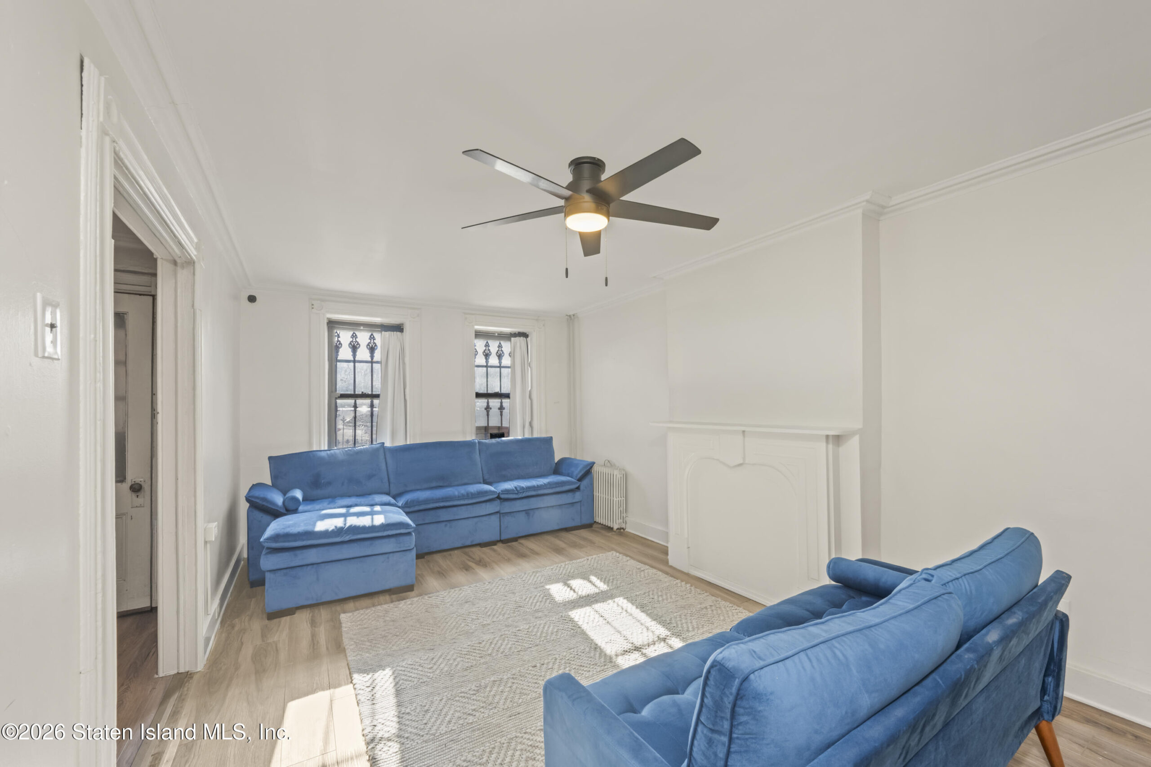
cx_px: 576
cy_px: 384
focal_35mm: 14
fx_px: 448
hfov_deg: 104.3
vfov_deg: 81.2
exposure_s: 1/5
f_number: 11
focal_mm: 14
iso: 320
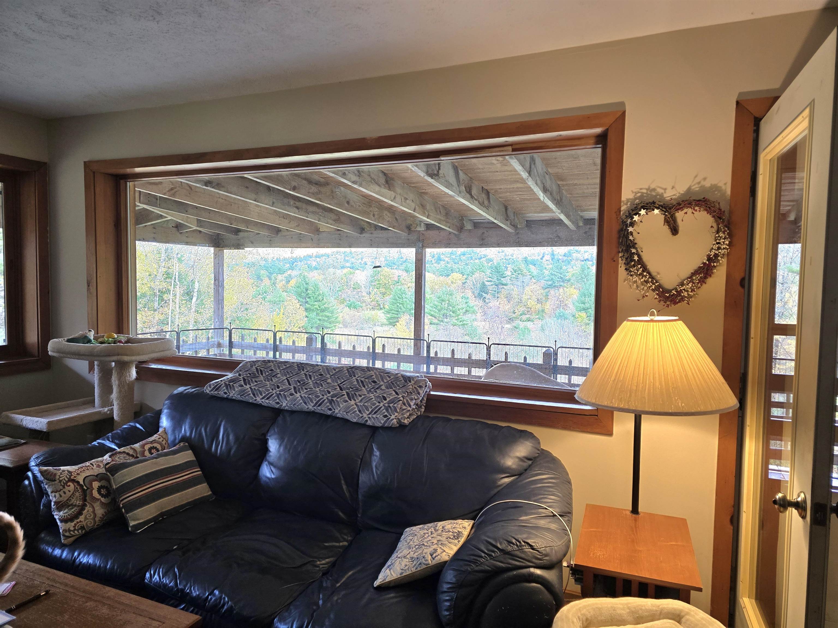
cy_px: 314
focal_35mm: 23
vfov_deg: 58.9
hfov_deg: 73.9
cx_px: 419
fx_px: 557
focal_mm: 6.3
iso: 100
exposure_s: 1/120
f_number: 1.7
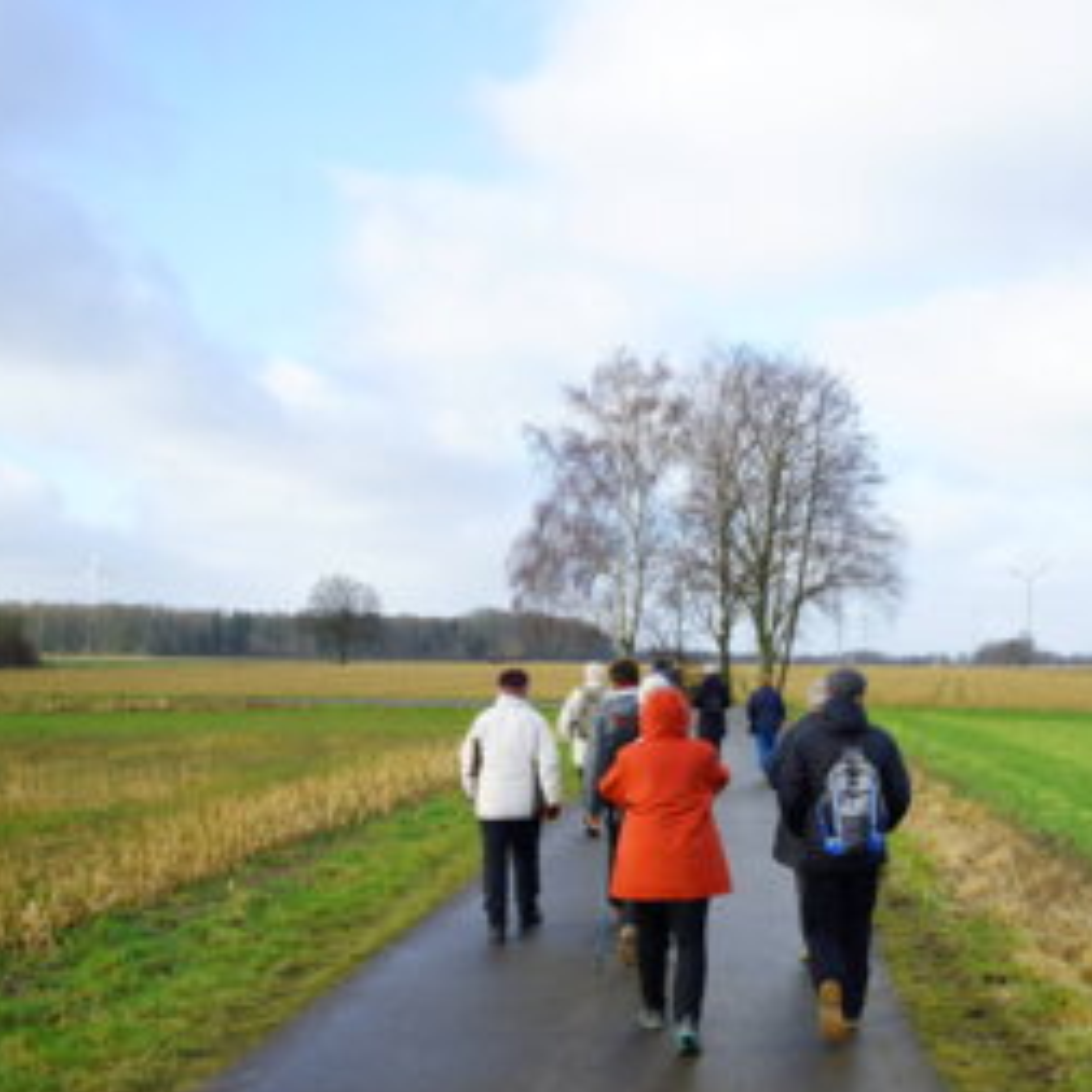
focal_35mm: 51
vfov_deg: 33.4
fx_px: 1820
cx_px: 764
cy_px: 537
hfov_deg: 33.0
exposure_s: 1/200
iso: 100
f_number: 5
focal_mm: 38
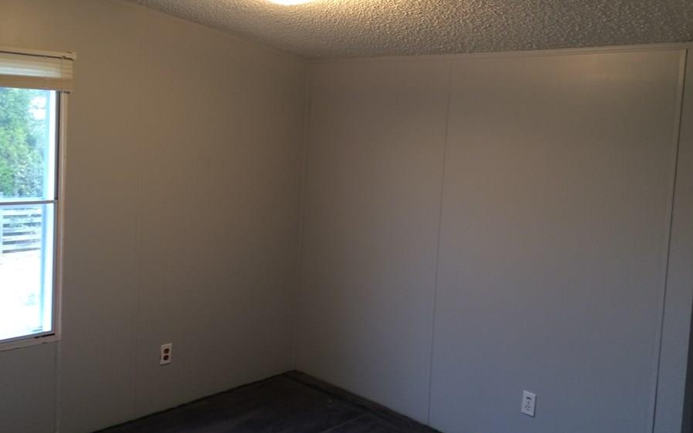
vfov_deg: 36.2
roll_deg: -1.7
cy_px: 185
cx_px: 358
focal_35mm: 35
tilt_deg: -4.3
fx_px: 661
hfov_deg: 55.3
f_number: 2.2
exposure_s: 1/30
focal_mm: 4.15
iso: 64
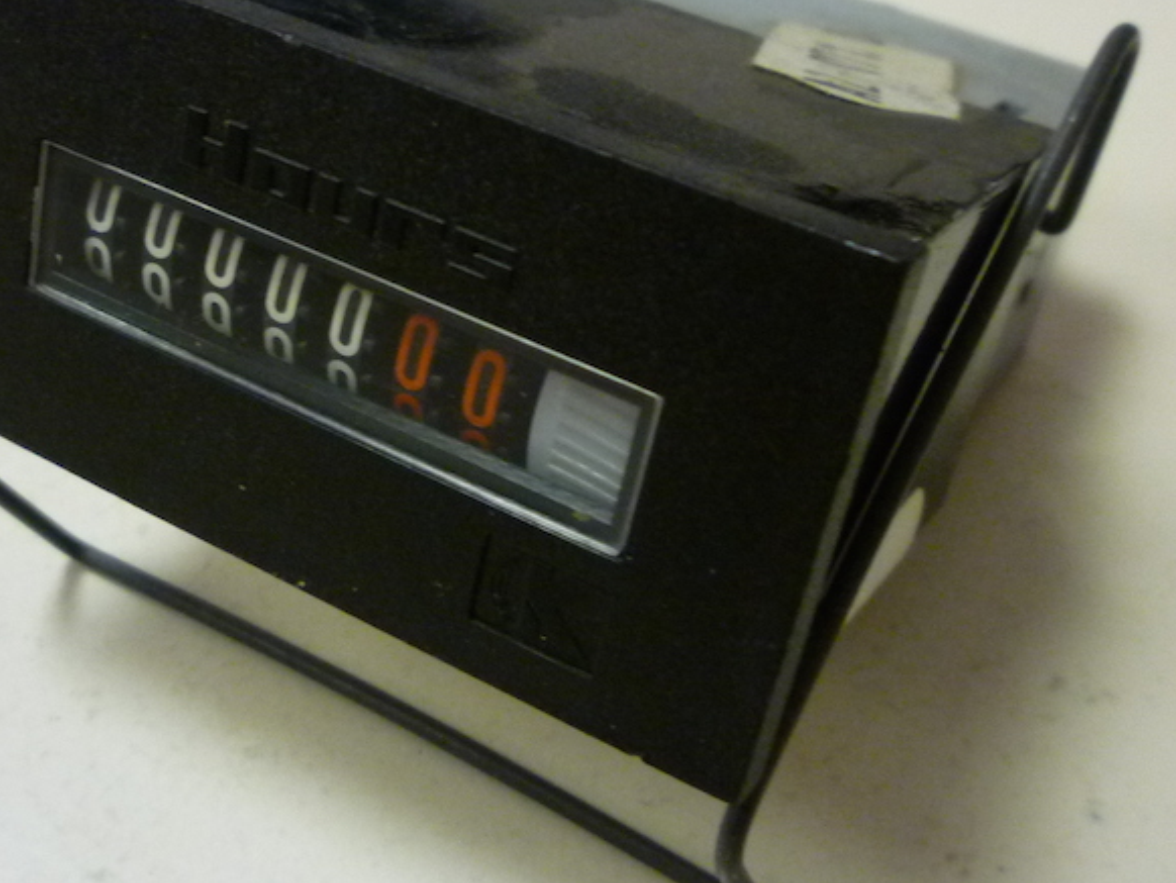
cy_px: 394
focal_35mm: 51
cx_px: 511
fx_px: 1733
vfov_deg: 28.6
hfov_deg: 37.4
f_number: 3.3
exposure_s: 1/20
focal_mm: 5.2
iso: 400
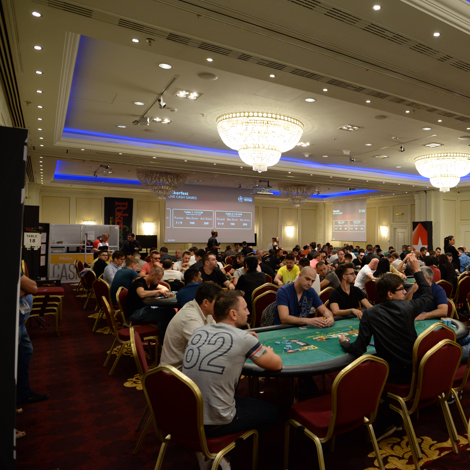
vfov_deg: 60.9
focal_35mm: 26
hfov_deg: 57.9
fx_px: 399
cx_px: 352
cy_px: 237
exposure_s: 1/200
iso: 1600
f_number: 3.2
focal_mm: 20
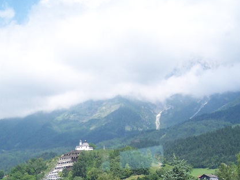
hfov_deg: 26.6
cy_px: 160
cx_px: 92
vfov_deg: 19.8
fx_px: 506
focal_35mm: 73
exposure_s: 1/500
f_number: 2.8
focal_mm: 8
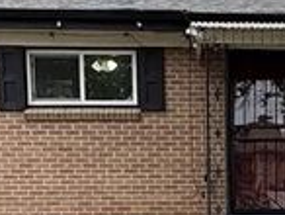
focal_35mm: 98
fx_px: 808
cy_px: 289
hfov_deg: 19.6
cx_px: 256
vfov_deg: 14.4
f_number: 2.2
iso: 64
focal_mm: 2.22
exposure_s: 1/121
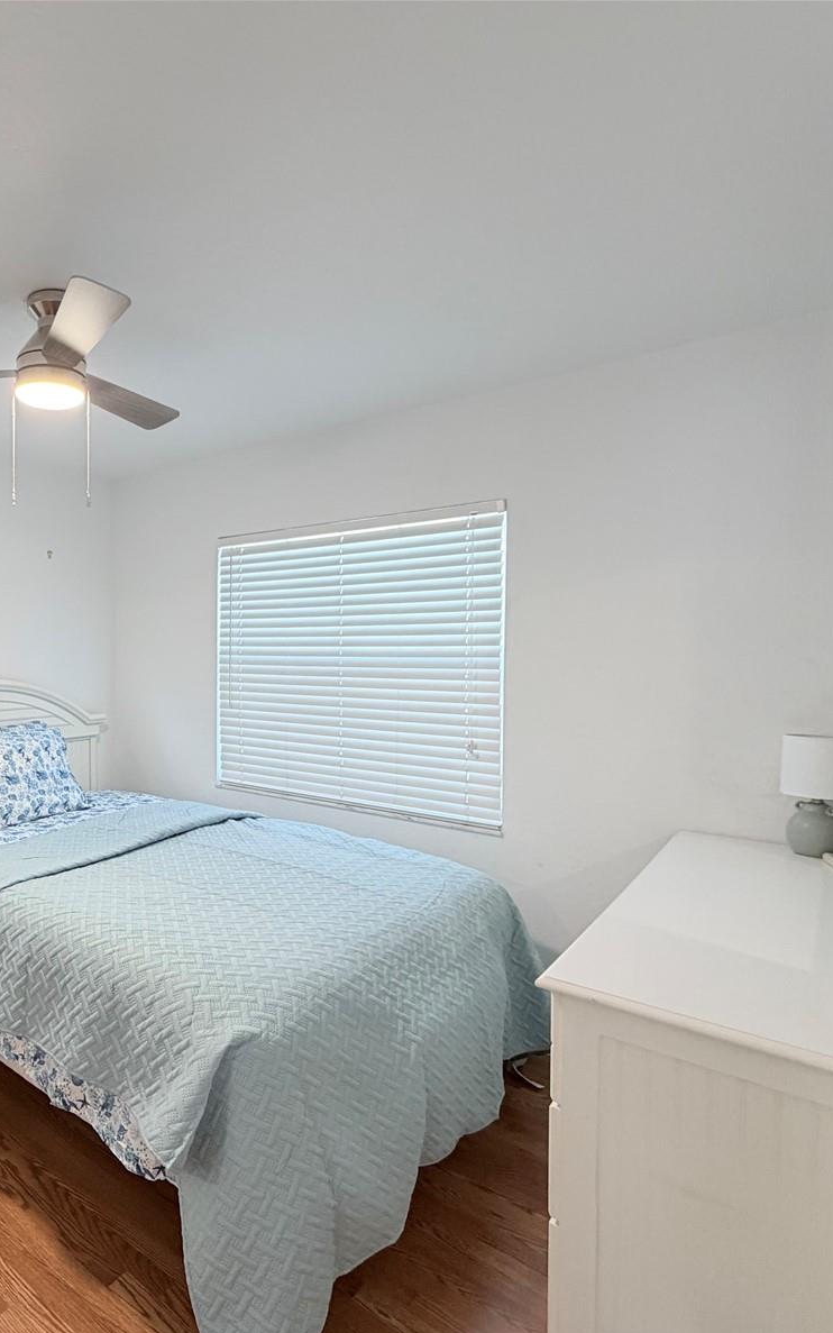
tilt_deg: -1.3
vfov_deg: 85.1
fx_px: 726
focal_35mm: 20
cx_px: 83
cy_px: 673
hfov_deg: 52.4
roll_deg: +0.3
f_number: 2.2
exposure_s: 1/120
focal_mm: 2.22
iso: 250
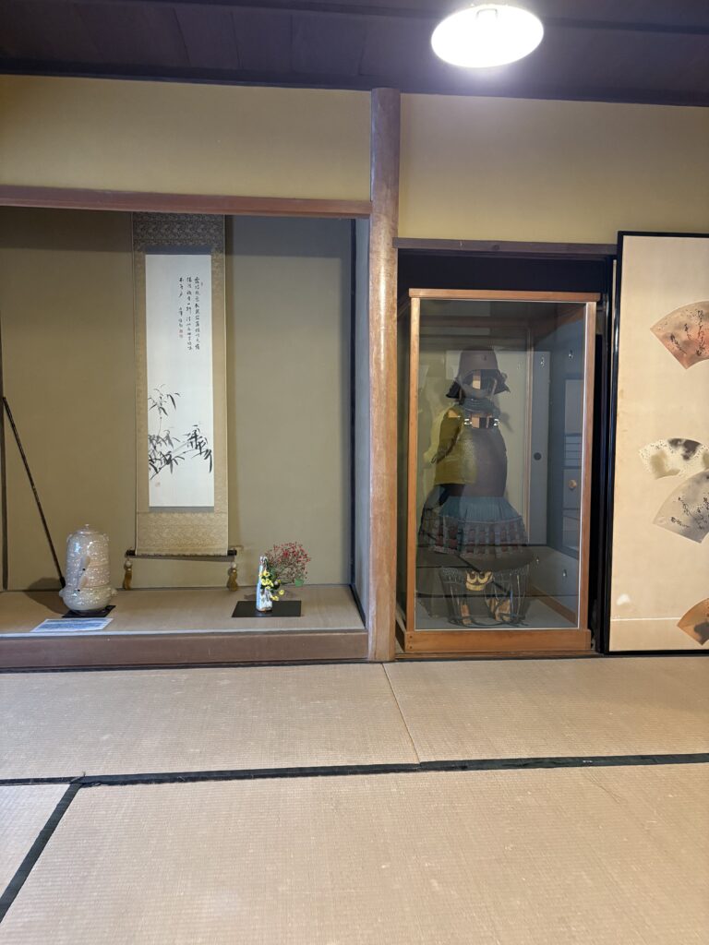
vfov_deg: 67.3
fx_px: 710
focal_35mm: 26
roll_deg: +0.4
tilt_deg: -3.5
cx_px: 354
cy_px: 472
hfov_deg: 53.1
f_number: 1.6
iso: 500
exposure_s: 1/30
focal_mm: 5.96
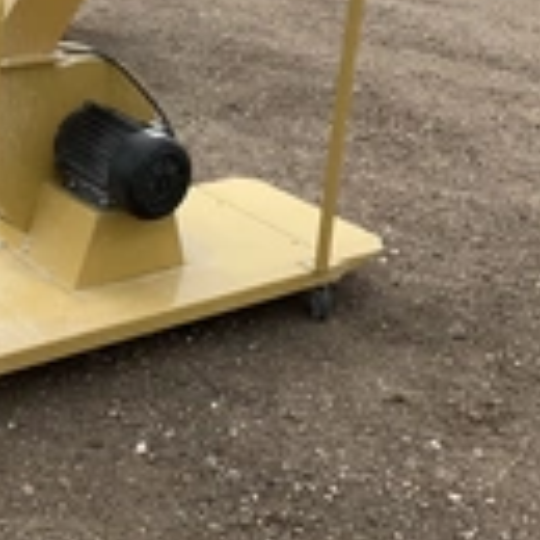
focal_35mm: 79
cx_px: 54
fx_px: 1394
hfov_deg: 21.4
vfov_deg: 21.1
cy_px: -8
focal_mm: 3
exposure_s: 1/1534
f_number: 1.8
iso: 25
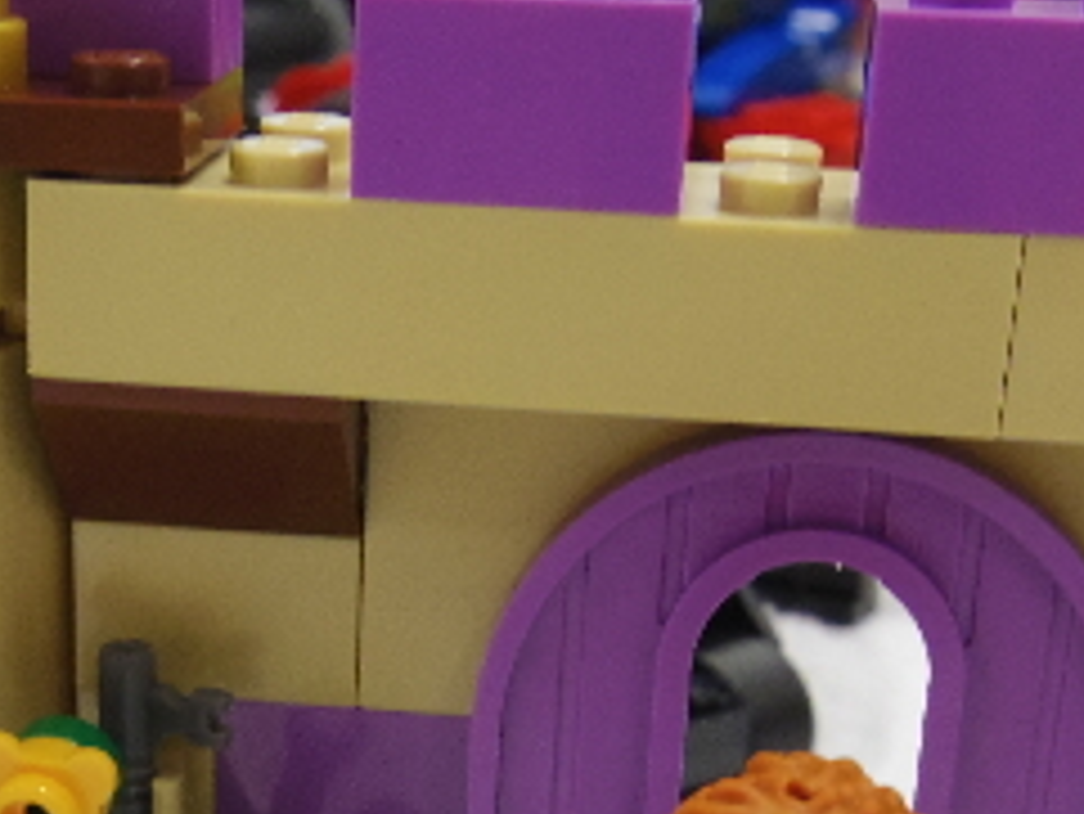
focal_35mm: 87
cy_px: 1007
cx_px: 369
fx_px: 2726
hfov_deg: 22.4
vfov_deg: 16.2
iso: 500
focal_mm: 6.3
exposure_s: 1/60
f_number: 4.5
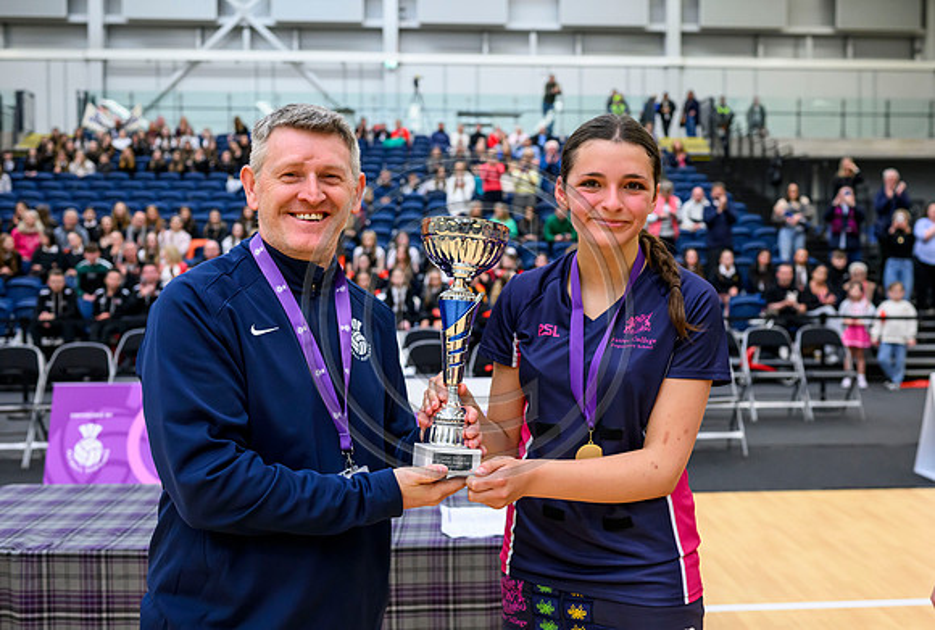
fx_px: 980
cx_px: 504
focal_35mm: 38
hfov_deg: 50.9
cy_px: 294
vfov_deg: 35.6
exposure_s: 1/400
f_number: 3.5
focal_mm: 35
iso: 4000
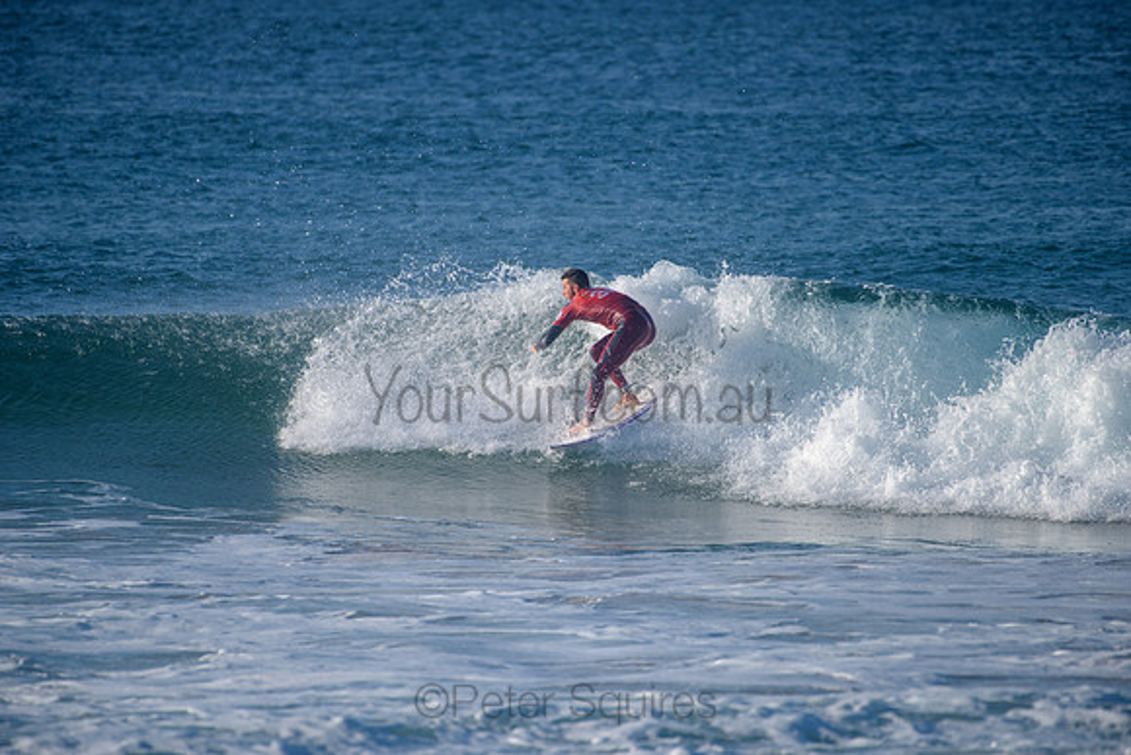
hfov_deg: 4.0
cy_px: 378
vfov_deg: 2.7
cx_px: 566
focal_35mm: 517
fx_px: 16257
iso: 250
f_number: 5.6
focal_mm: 500
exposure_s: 1/2000
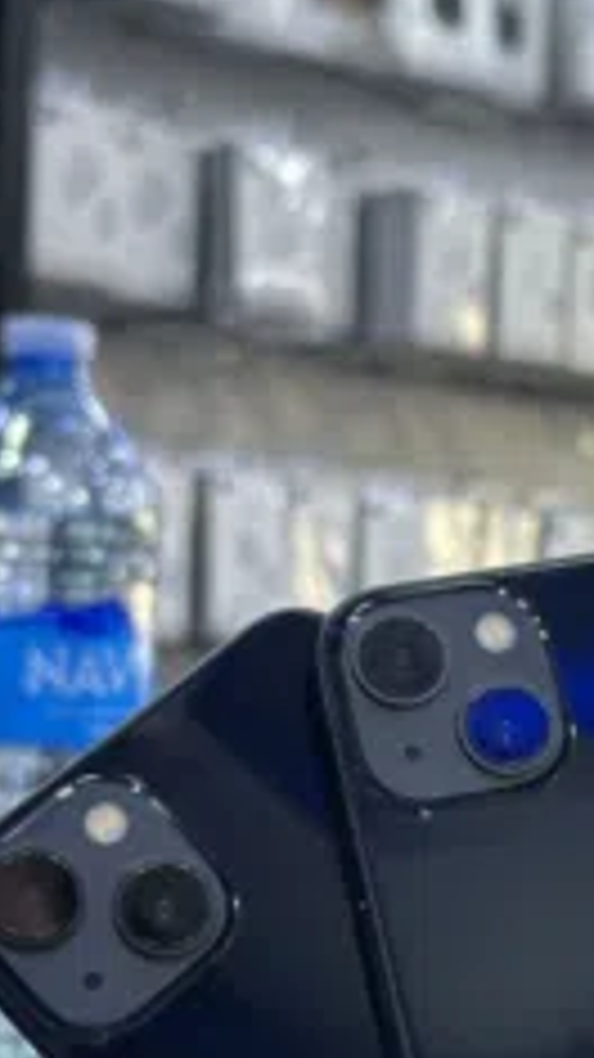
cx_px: 603
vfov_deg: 23.7
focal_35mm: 89
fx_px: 2495
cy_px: 792
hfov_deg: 13.4
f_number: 1.78
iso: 100
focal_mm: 6.86
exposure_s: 1/100
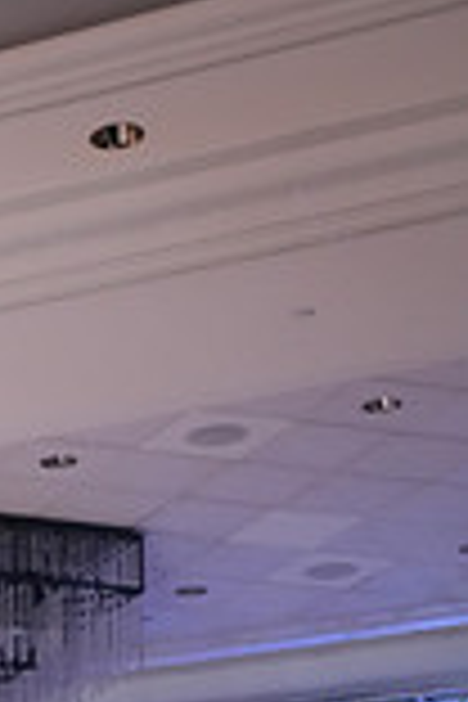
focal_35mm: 130
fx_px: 2535
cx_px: -398
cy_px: 1152
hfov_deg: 9.9
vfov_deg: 14.4
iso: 3200
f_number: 4
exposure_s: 1/250
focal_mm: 35
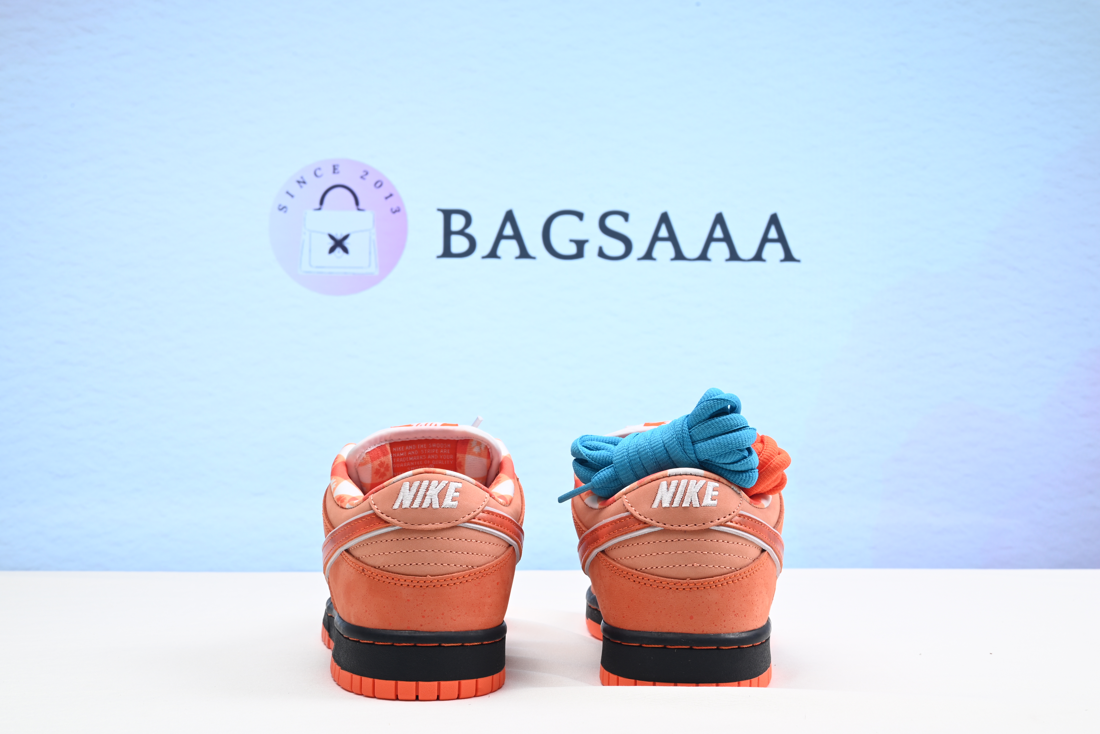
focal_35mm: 41
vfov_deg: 32.7
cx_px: 550
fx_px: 1253
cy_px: 367
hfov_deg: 47.4
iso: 100
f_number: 16
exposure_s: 1/2
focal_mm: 41
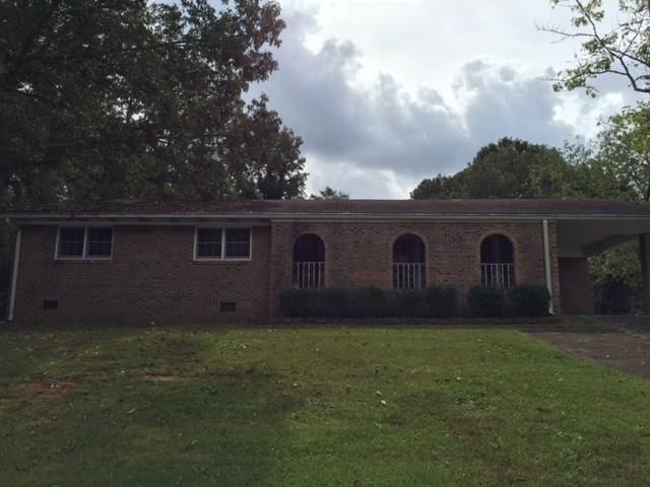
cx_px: 325
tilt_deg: +11.2
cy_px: 244
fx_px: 545
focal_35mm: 29
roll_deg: -1.4
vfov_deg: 48.2
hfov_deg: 61.7
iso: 32
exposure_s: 1/1883
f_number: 2.2
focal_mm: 4.15
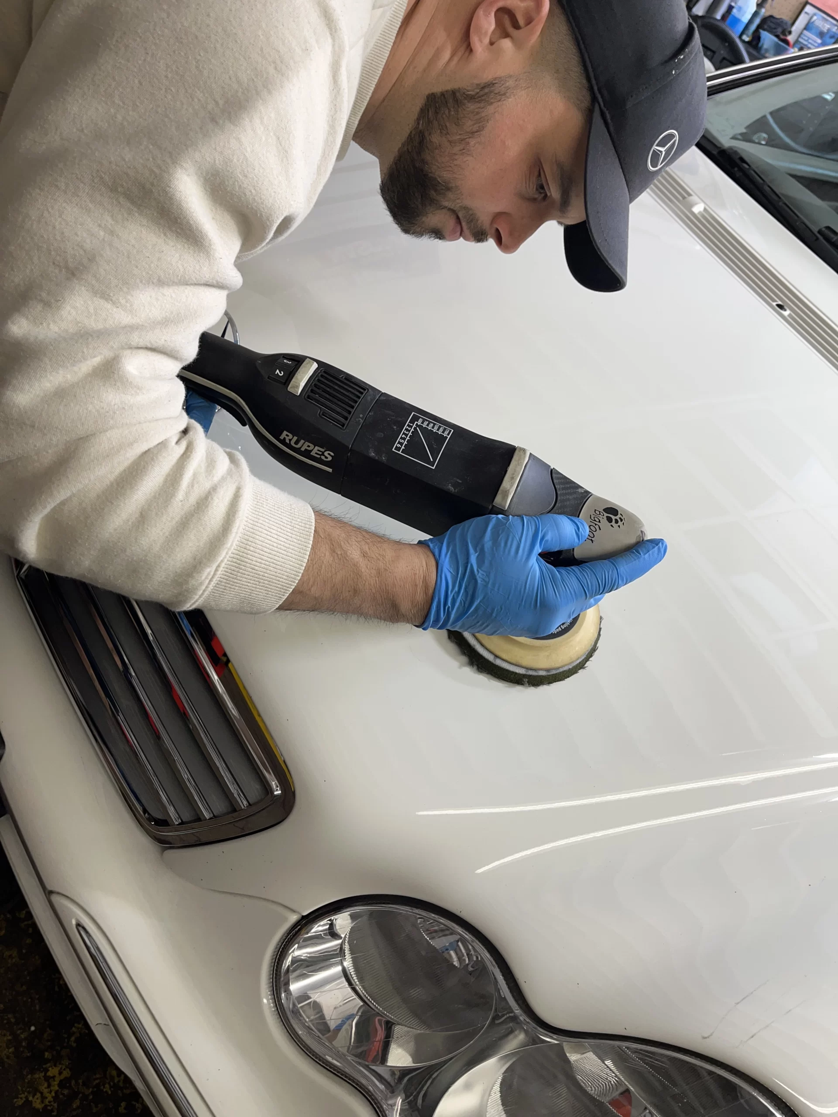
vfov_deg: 67.3
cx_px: 419
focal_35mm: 26
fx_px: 839
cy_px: 558
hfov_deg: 53.1
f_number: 1.6
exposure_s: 1/120
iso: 80
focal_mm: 5.1
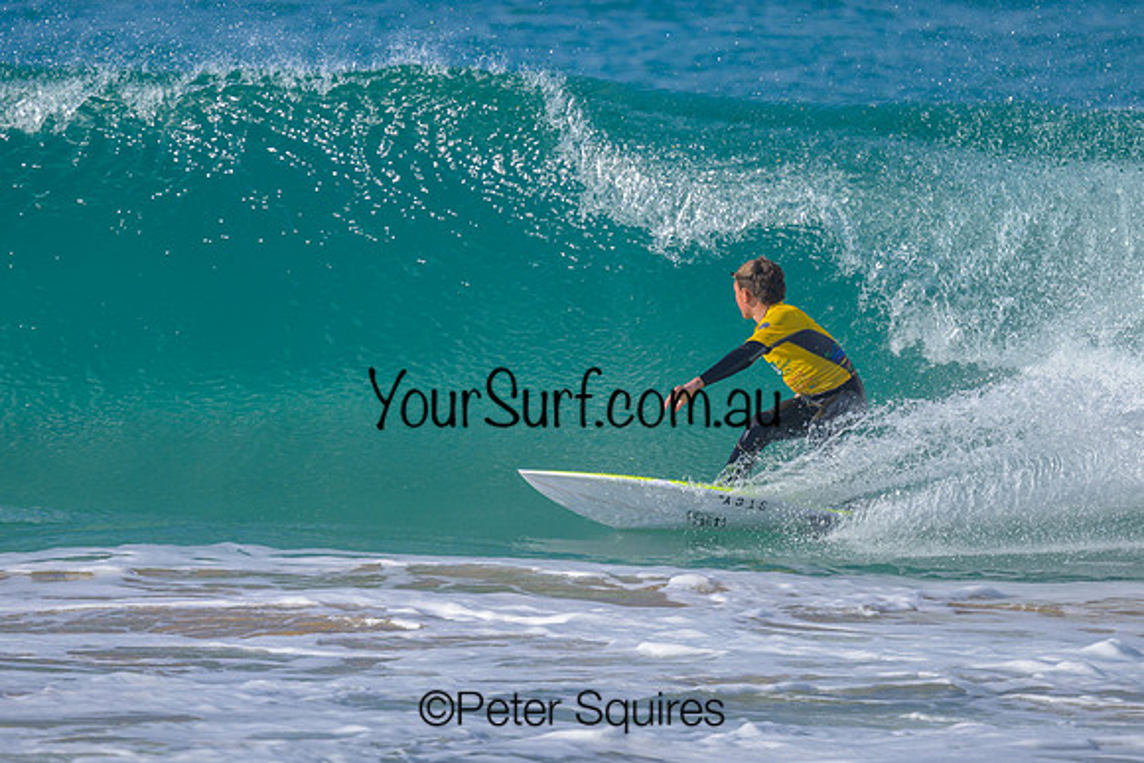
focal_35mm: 1098
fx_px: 34912
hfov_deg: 1.9
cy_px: 289
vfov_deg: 1.3
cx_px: 655
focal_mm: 800
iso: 320
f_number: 6.3
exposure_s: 1/2000
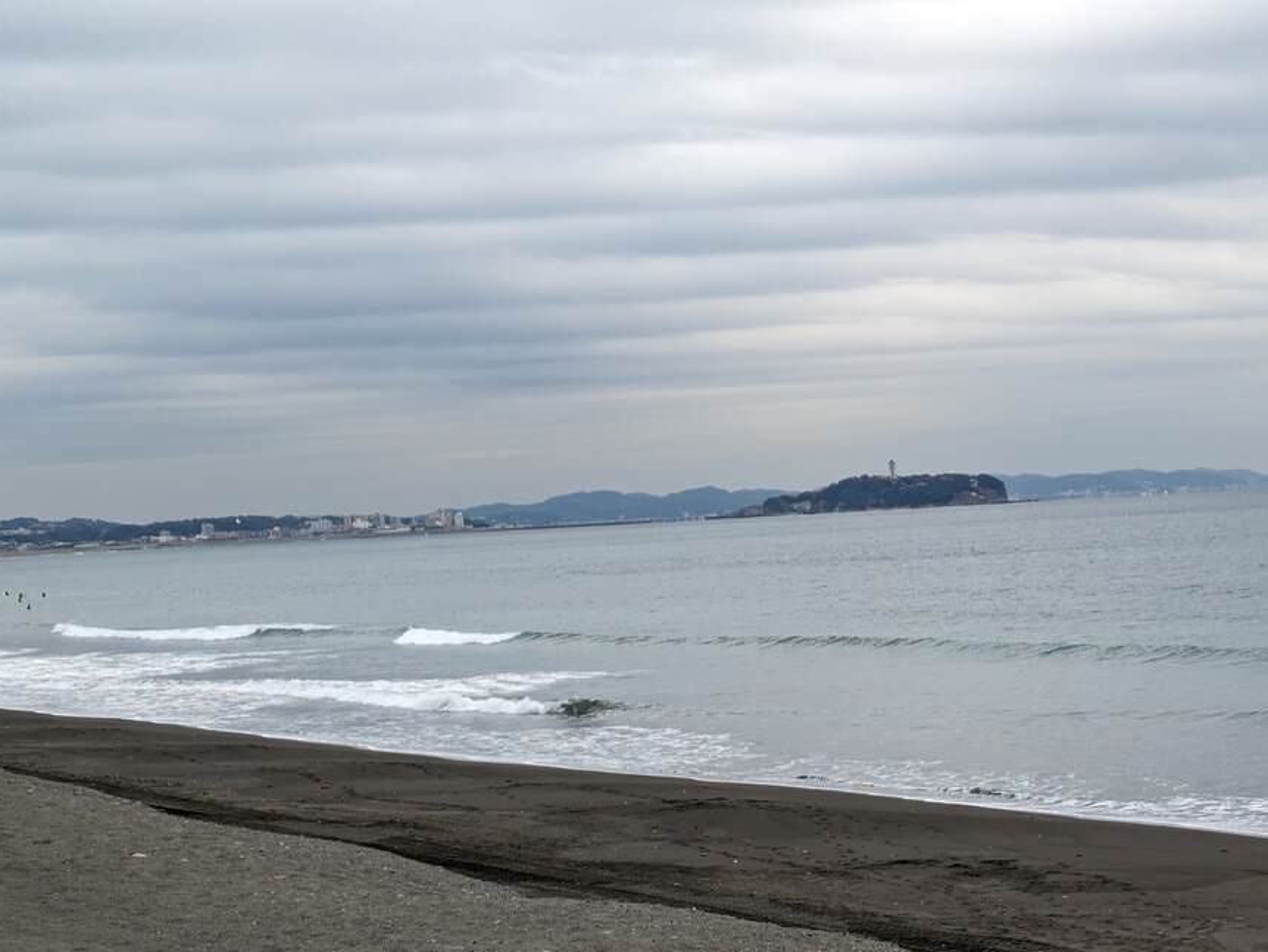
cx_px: 791
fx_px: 2601
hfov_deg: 27.3
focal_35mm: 71
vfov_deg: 20.6
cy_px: 661
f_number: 1.89
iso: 49
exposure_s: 1/1247
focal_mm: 5.43
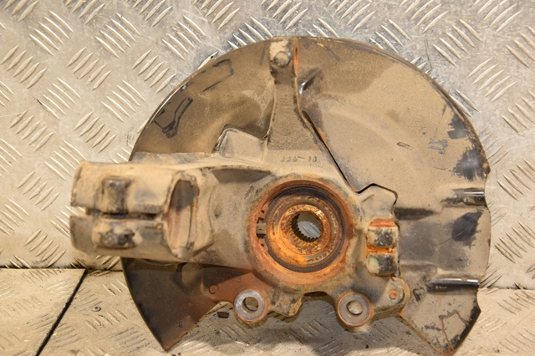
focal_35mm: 87
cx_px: 268
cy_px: 178
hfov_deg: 23.4
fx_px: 1292
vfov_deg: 15.7
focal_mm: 58
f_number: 5
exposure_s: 1/100
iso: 800
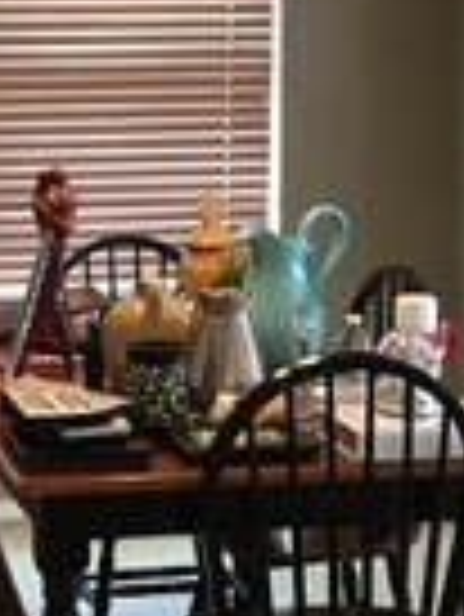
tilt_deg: -3.1
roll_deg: +0.1
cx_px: -2
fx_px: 1892
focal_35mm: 106
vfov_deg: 18.4
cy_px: 121
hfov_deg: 13.8
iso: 200
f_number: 2.2
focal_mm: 4.15
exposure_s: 1/24
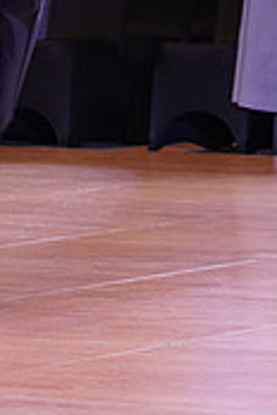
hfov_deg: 3.9
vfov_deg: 5.8
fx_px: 4039
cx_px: 35
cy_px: -162
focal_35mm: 350
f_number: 5
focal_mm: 105
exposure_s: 1/160
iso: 2000
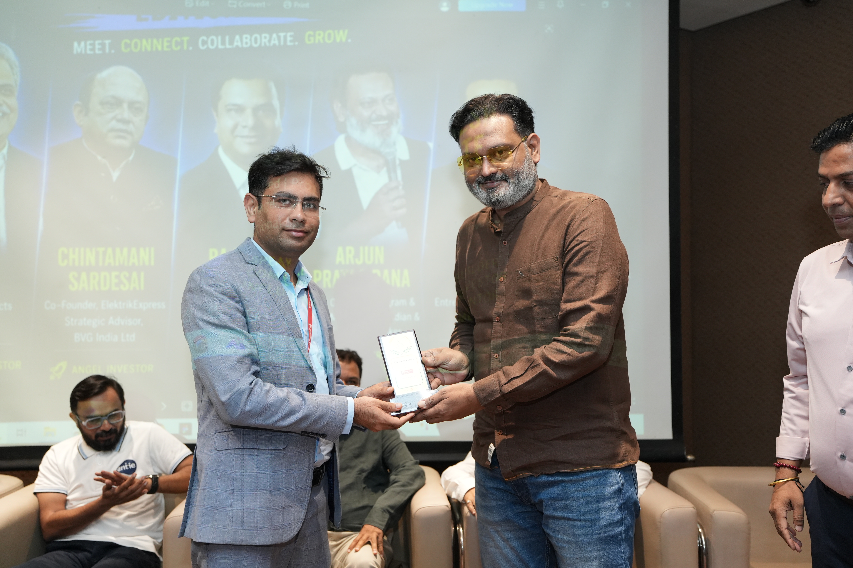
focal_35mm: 34
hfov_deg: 55.8
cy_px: 284
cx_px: 426
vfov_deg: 38.9
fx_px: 806
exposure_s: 1/125
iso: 1600
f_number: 2.8
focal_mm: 34
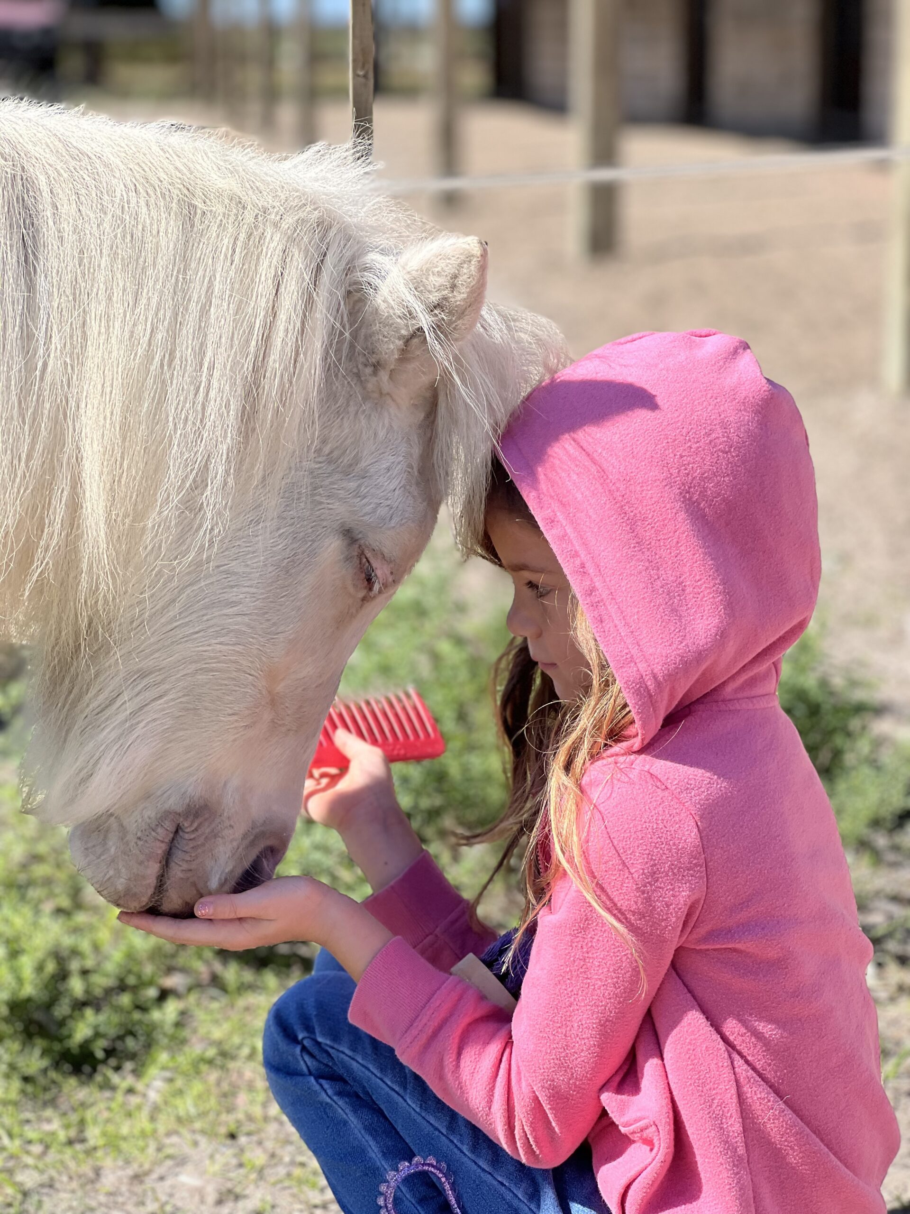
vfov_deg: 25.3
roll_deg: -1.1
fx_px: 2699
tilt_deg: -10.3
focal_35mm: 77
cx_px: 455
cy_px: 607
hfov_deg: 19.1
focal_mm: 9
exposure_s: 1/451
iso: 32
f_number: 2.8
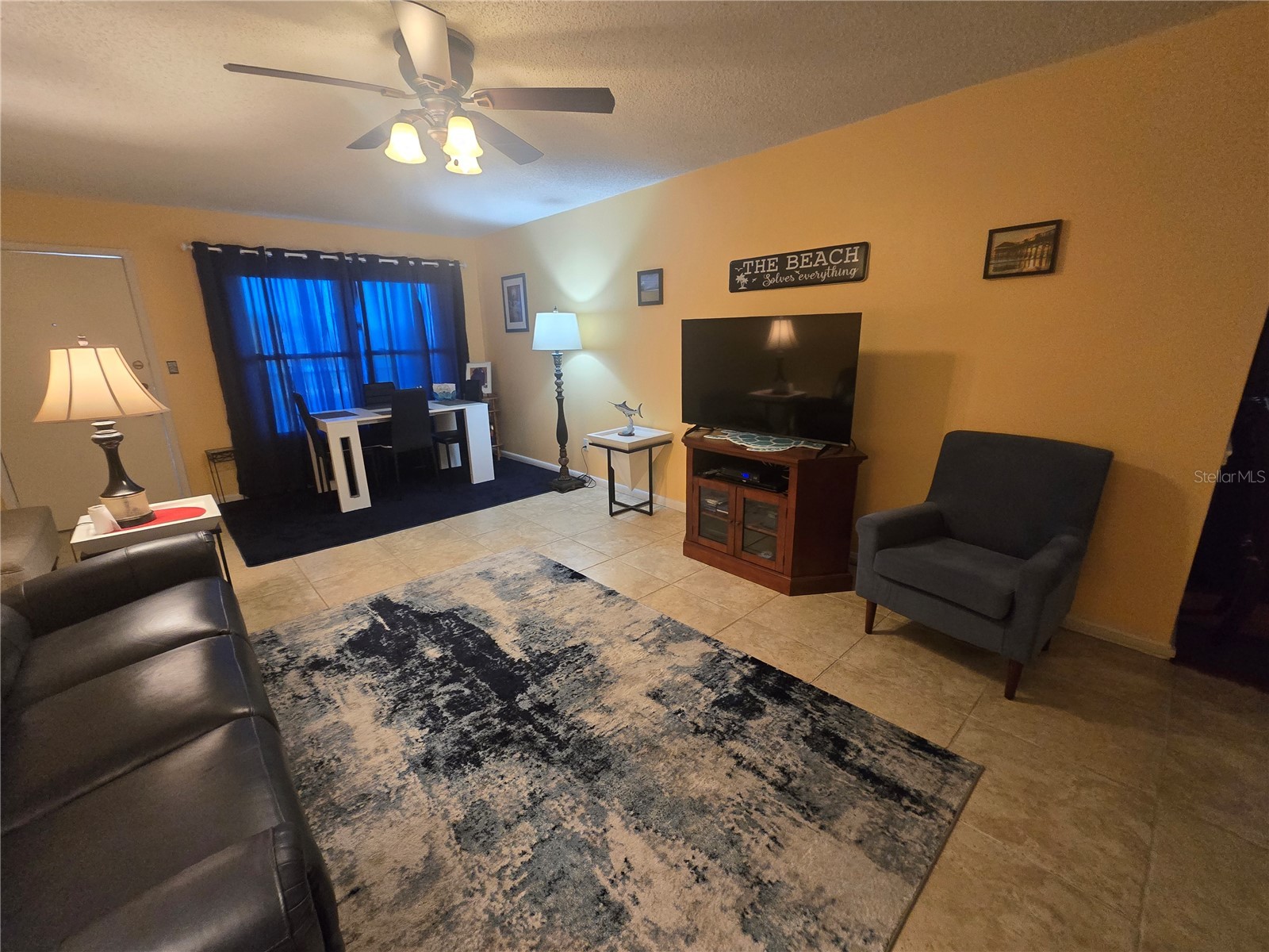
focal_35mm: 13
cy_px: 476
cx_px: 634
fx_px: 477
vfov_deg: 89.9
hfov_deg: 106.2
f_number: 2.2
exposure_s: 1/60
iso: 800
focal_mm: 2.2
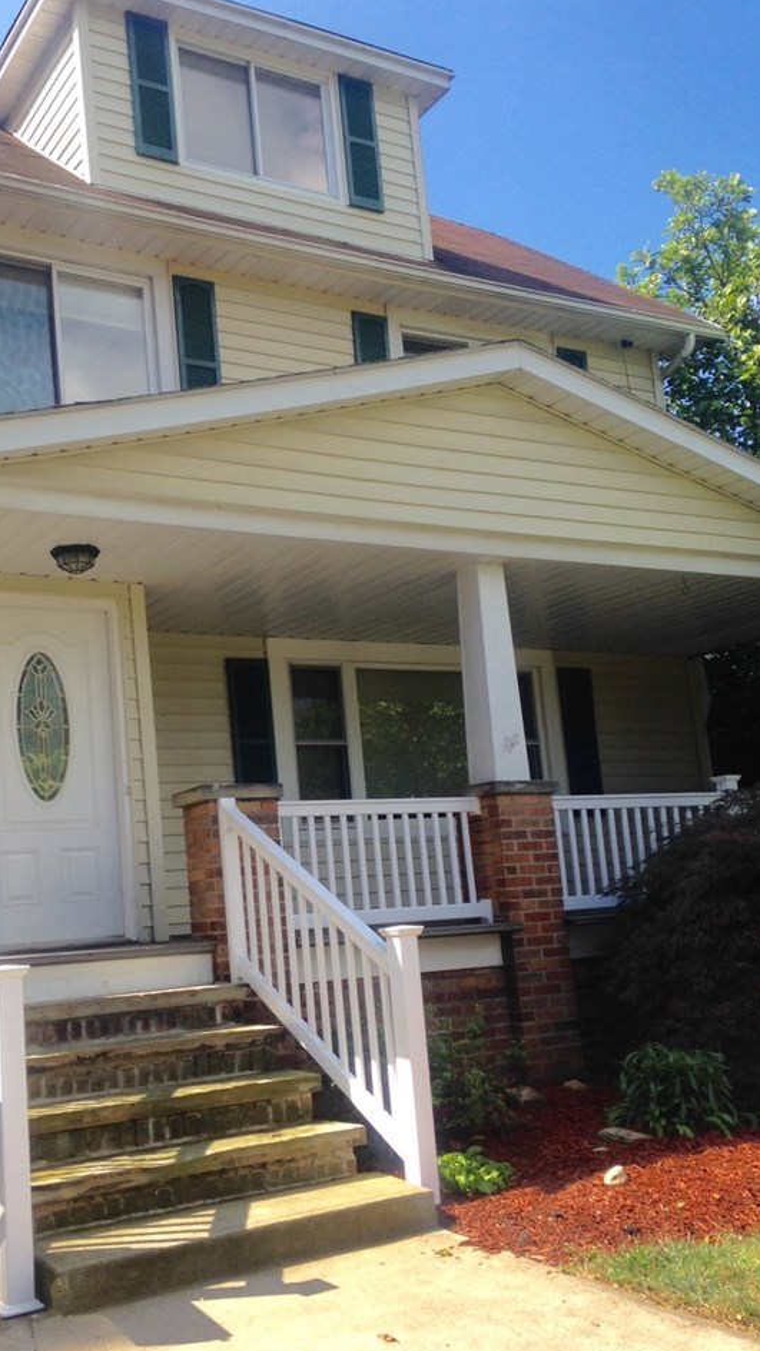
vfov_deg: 51.6
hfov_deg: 30.2
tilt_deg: +9.2
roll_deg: +3.9
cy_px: 697
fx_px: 1397
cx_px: 249
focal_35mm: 39
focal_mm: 4.12
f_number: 2.4
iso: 50
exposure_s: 1/695
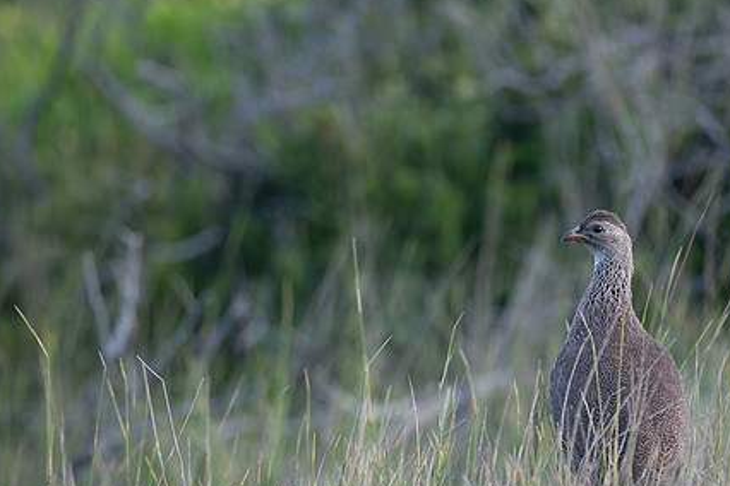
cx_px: 452
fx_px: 16566
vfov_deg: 1.7
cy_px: 264
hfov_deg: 2.5
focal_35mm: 817
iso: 800
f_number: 5.6
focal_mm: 600
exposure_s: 1/500
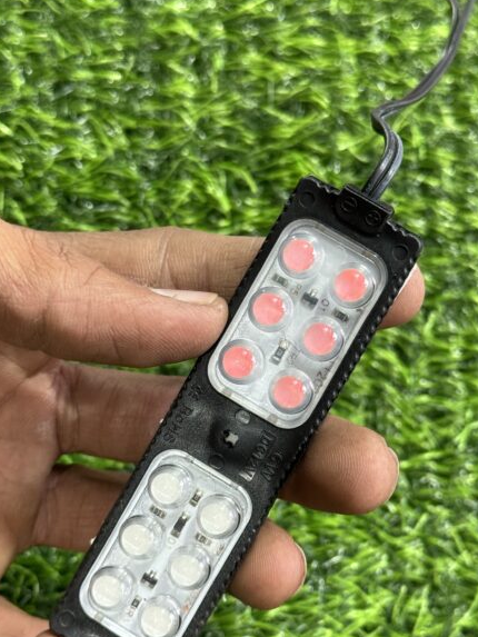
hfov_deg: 21.9
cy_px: 358
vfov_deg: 28.9
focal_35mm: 67
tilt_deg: -39.0
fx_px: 1233
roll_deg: -6.4
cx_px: 256
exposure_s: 1/50
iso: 160
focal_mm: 6.76
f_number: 1.78
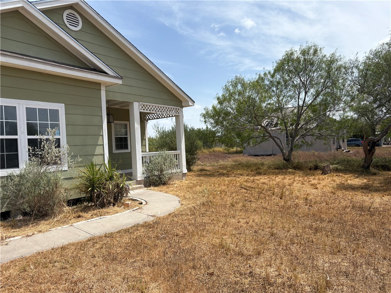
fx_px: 294
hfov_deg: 67.3
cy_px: 146
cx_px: 196
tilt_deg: -3.1
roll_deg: +1.3
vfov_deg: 53.1
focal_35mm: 26
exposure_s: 1/3831
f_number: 1.6
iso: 50
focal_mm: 5.96
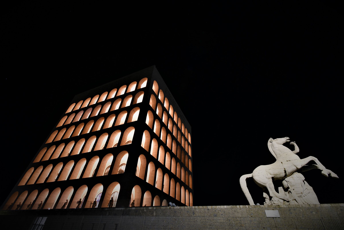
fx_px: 143
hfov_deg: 100.4
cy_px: 115
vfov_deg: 77.3
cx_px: 172
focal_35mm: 15
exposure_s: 3
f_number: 8
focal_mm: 10
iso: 100
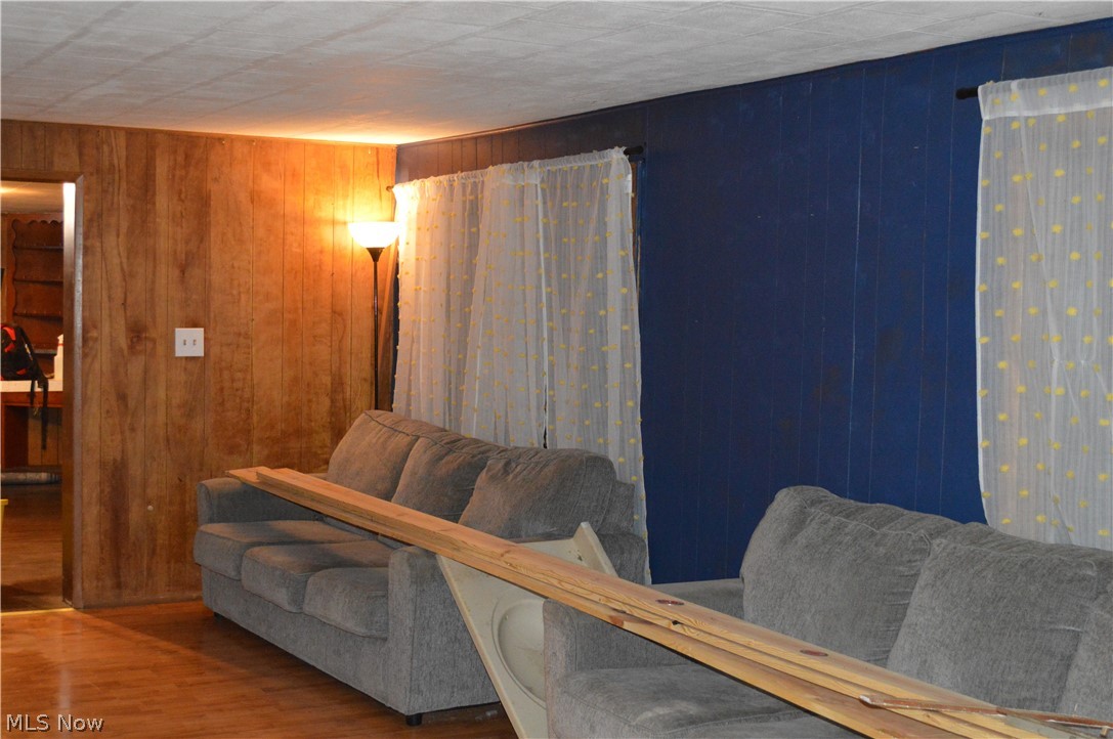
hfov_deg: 41.2
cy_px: 370
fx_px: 1482
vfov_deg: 28.0
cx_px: 556
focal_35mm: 48
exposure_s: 1/60
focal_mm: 32
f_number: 4.8
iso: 3200
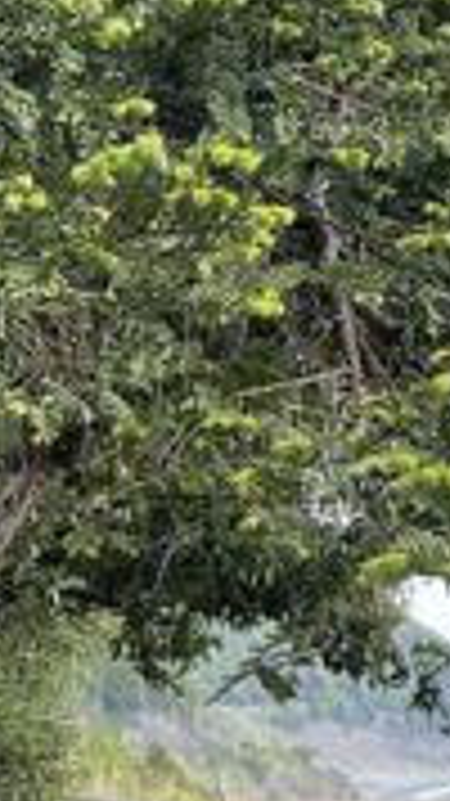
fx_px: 3461
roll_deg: +2.3
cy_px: 706
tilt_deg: +2.8
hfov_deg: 7.3
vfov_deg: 13.1
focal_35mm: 163
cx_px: -243
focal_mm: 4.2
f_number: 1.6
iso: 32
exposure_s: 1/396
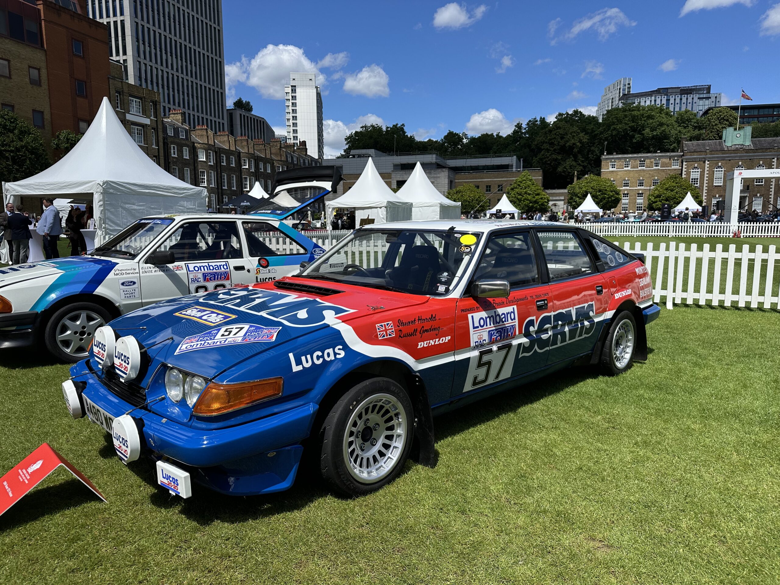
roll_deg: +1.2
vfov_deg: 56.8
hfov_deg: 71.6
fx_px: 541
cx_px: 390
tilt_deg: -7.5
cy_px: 292
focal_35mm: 24
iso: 80
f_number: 1.78
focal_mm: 6.86
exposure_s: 1/5525
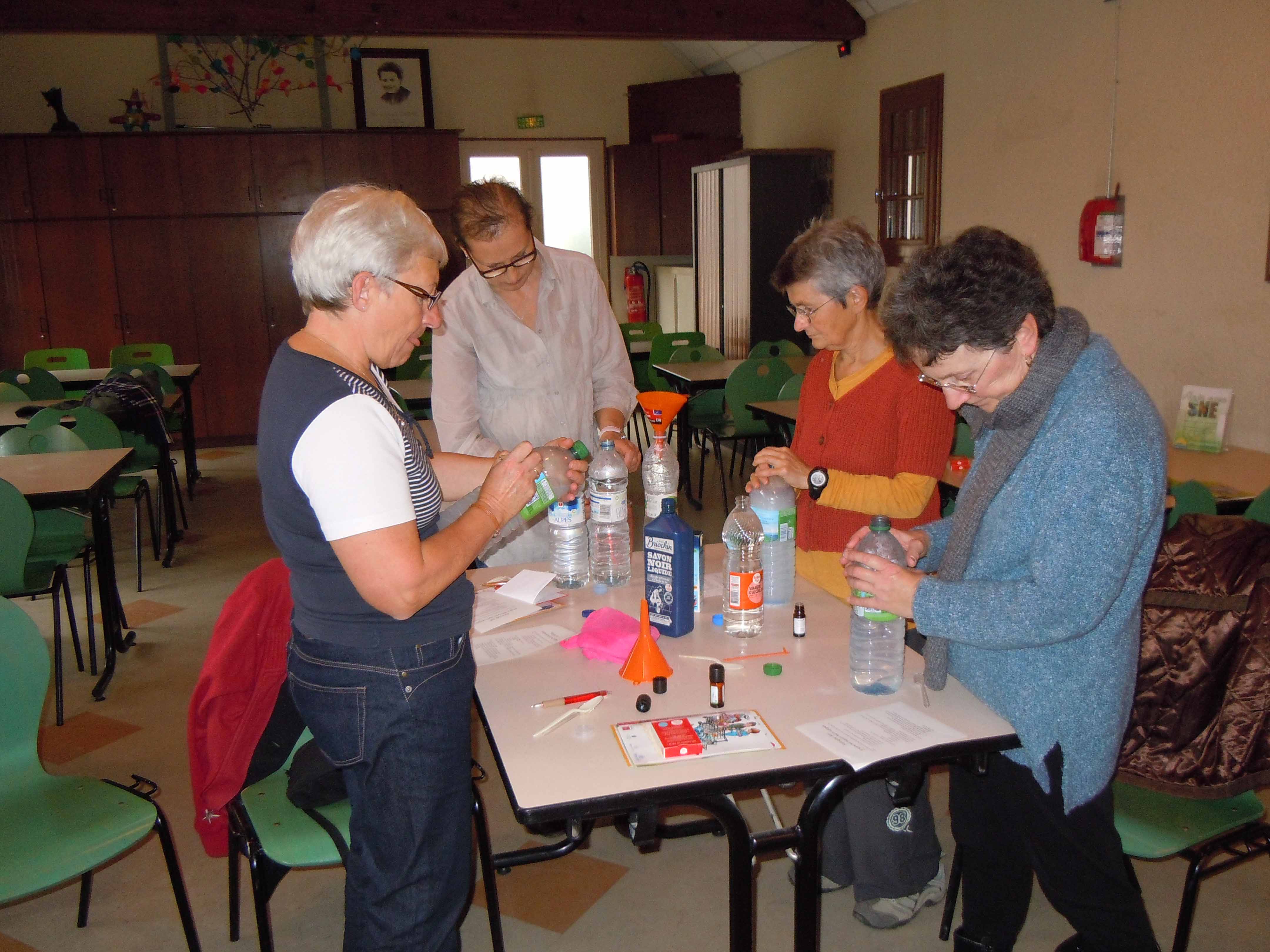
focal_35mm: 30
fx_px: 1101
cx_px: 635
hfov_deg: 60.0
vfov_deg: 46.8
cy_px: 476
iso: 320
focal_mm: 5.4
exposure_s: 1/30
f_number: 3.5
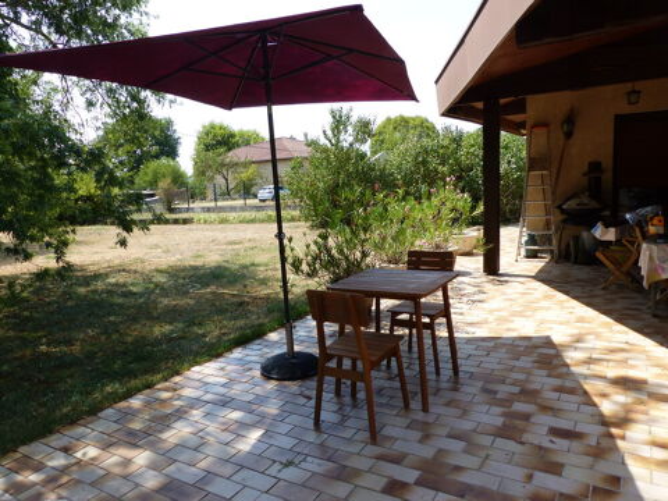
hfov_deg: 69.4
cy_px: 250
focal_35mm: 25
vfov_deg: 54.9
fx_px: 482
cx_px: 334
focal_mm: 4.5
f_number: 4
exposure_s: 1/320
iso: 100
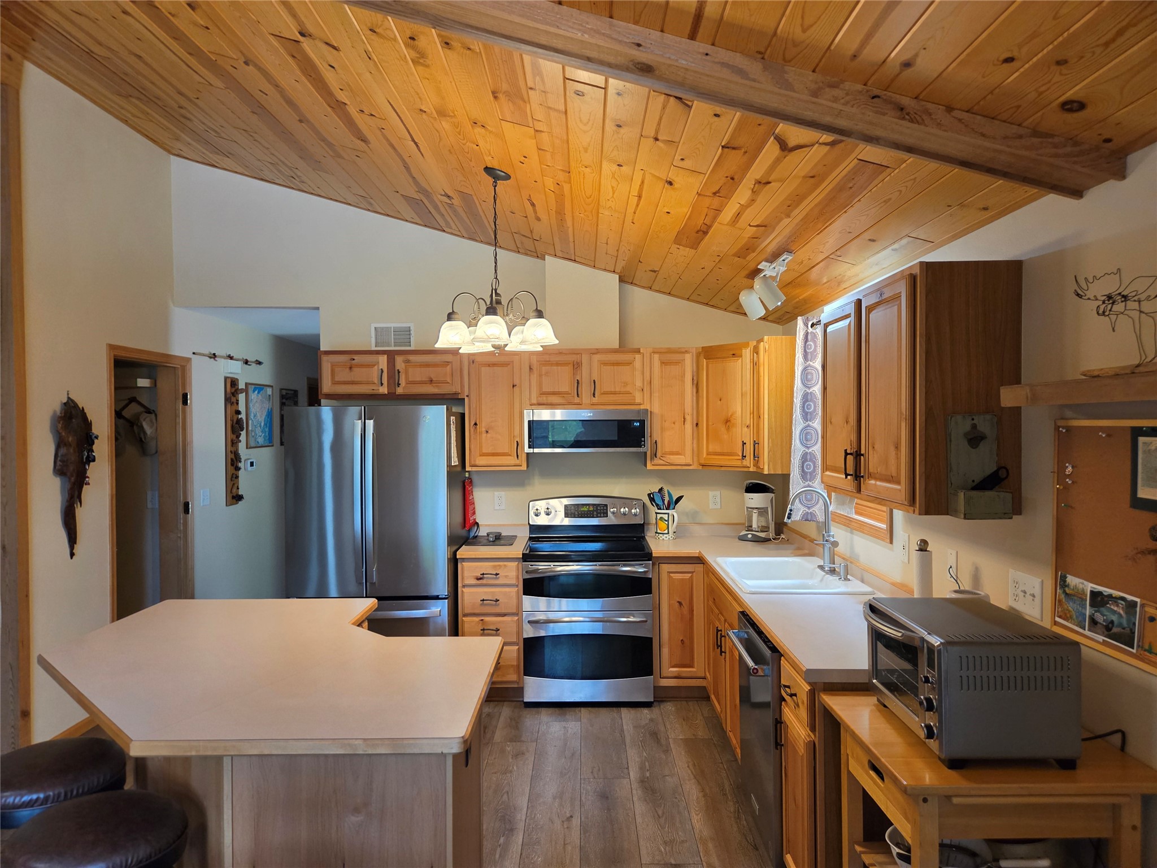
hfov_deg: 73.9
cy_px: 434
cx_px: 578
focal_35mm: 23
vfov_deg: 58.9
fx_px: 769
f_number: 1.8
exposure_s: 1/120
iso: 400
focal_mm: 5.4
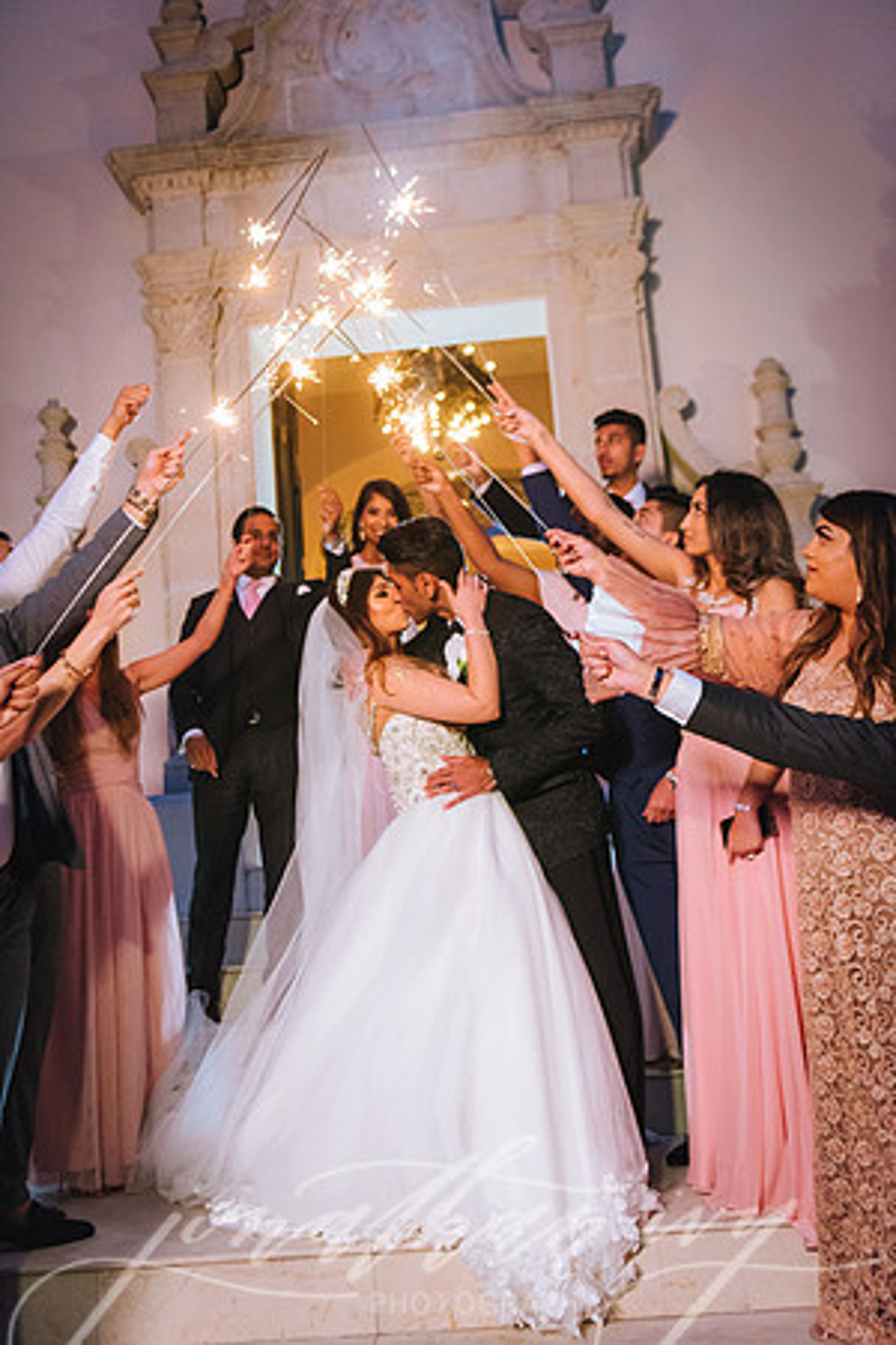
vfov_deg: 55.8
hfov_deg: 38.9
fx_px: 1269
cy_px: 672
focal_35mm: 34
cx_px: 448
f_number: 2.8
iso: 1600
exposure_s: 1/125
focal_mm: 34
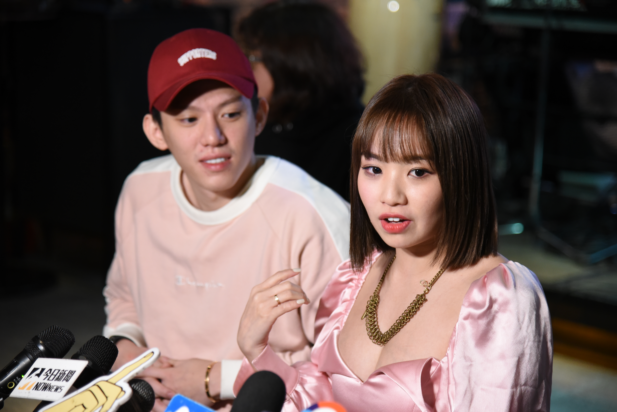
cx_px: 308
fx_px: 1800
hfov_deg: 19.4
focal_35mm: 105
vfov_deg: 13.1
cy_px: 206
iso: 3200
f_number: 4
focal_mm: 105
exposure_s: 1/90
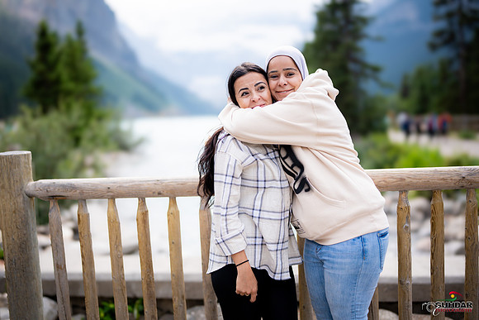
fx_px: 466
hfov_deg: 54.4
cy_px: 160
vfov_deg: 37.9
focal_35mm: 35
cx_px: 240
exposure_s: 1/8000
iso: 200
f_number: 1.2
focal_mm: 35
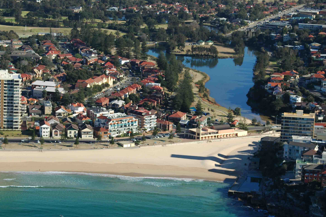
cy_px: 112
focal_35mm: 126
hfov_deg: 16.3
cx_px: 167
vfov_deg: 10.9
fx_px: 1140
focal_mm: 80
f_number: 8
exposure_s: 1/400
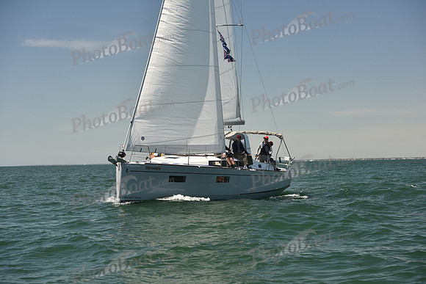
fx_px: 828
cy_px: 142
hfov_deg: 28.8
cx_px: 213
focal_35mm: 70
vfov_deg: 19.5
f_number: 5.6
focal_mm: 70
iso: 250
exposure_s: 1/800
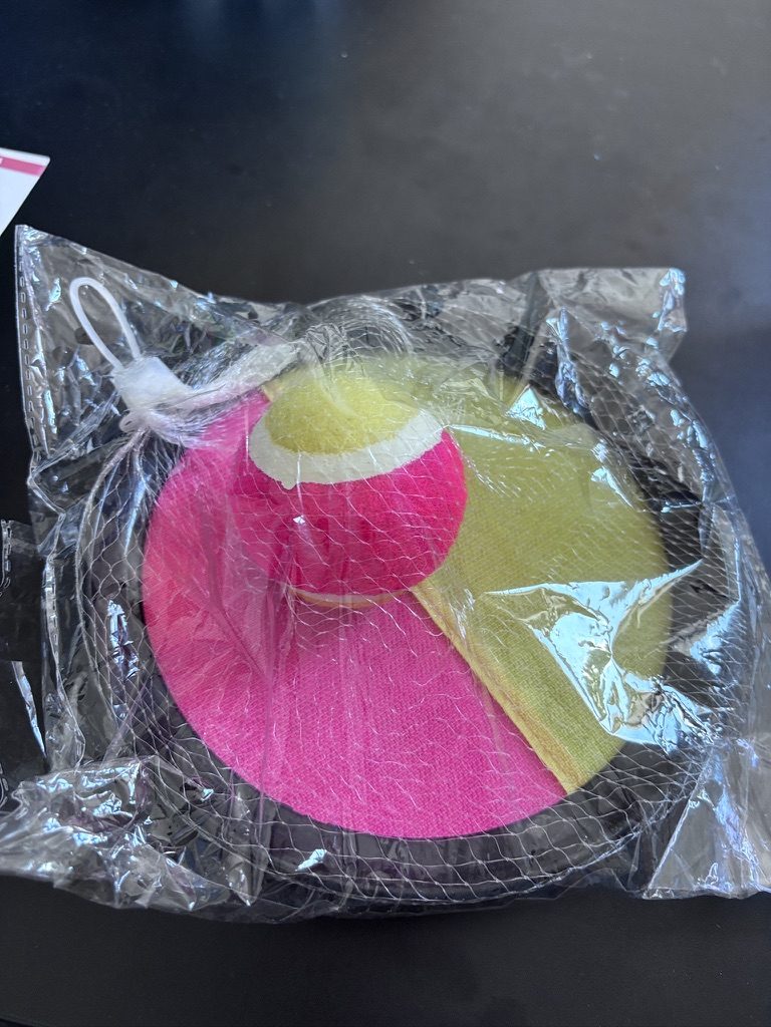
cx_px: 386
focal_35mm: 26
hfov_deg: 53.1
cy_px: 514
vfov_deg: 67.3
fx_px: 772
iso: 200
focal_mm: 5.96
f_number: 1.6
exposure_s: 1/60
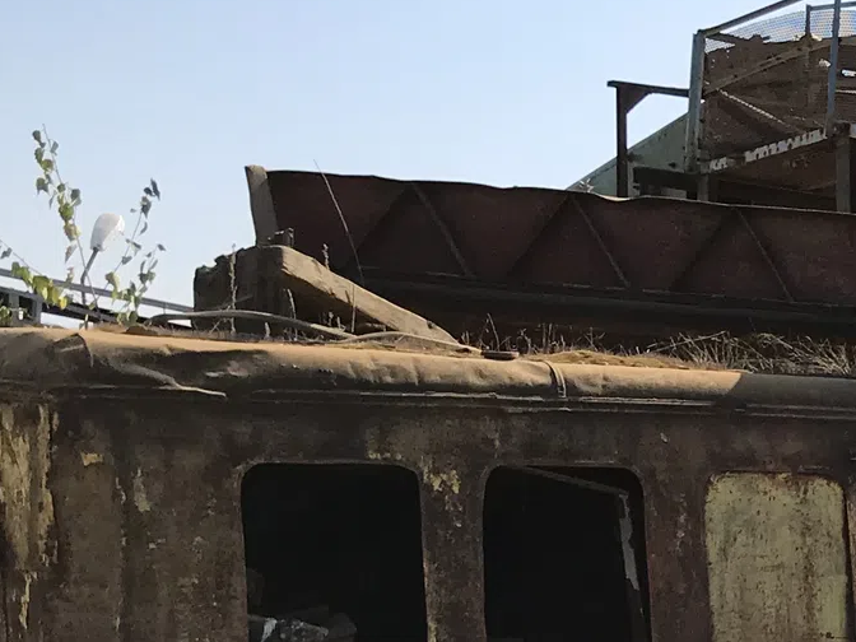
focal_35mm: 100
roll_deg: -0.4
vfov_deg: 14.2
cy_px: 842
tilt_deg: -5.3
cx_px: 1256
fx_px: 2473
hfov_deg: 17.7
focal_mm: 3.99
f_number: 1.8
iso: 20
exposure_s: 1/1742
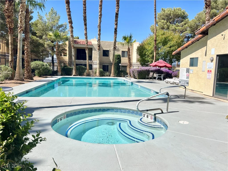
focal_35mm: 26
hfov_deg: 67.3
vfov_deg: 53.1
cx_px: 114
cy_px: 86
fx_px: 171
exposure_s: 1/6993
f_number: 1.5
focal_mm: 5.7
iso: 50
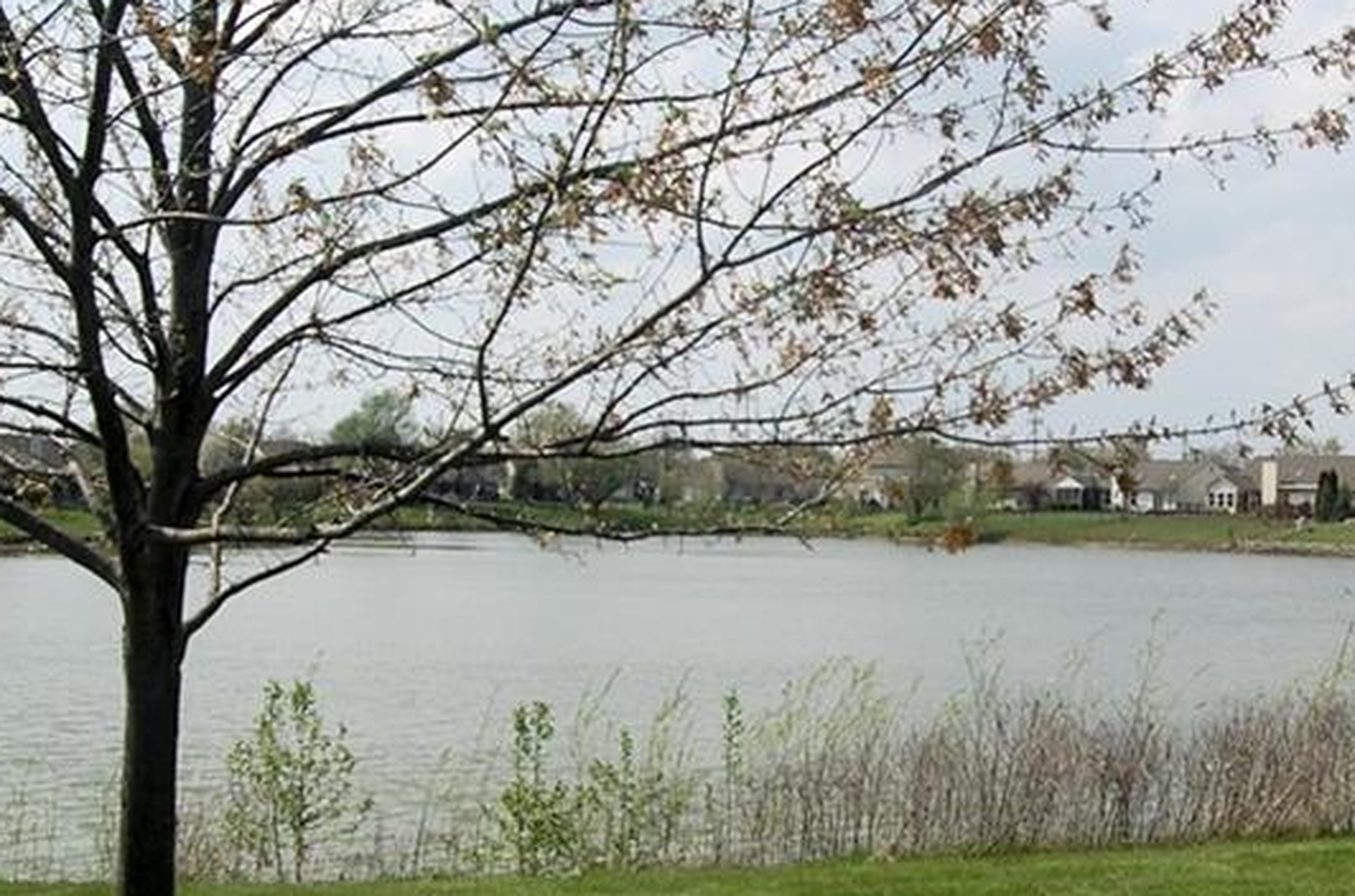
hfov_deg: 38.0
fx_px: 1953
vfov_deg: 25.8
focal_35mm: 52
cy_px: 524
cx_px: 863
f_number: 10
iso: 200
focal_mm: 18
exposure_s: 1/400
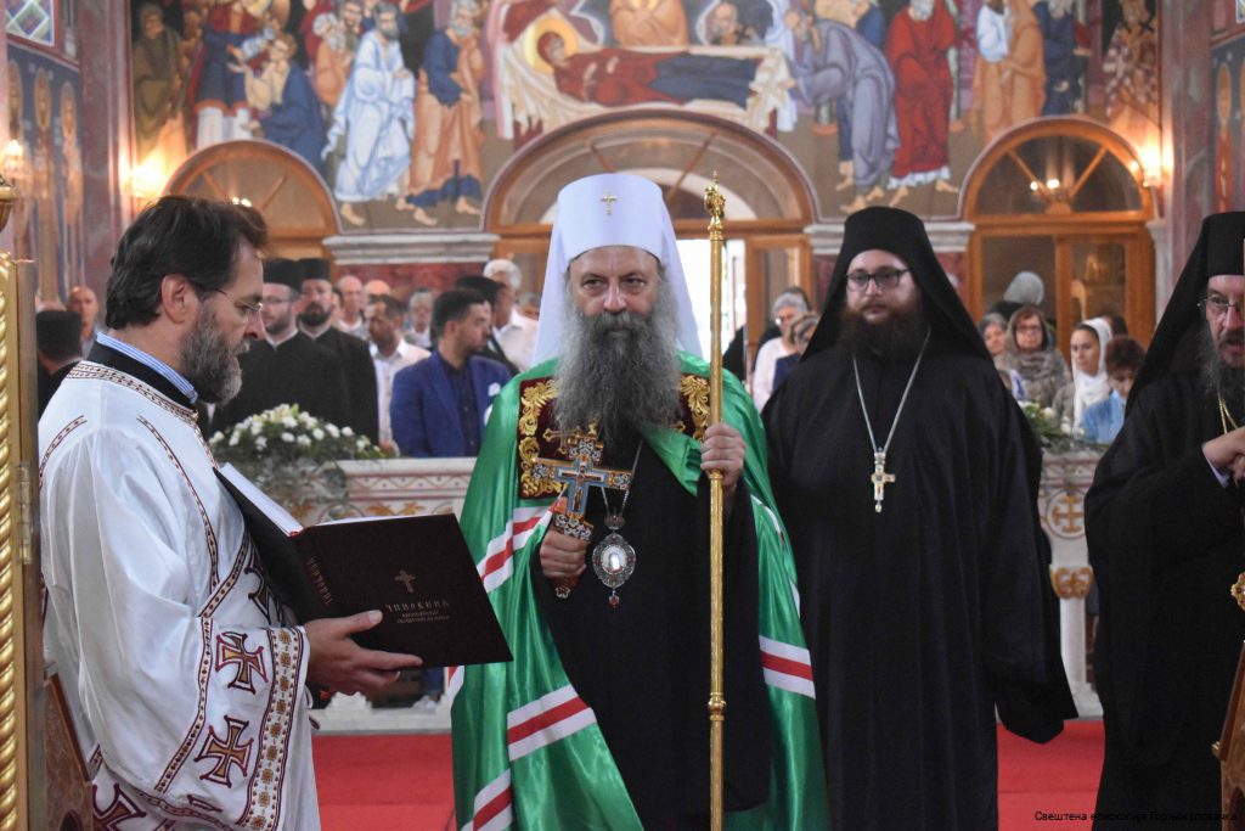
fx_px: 2490
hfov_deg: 28.1
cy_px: 416
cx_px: 622
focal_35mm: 72
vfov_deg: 18.9
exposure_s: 1/125
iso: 7200
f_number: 5.3
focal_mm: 48
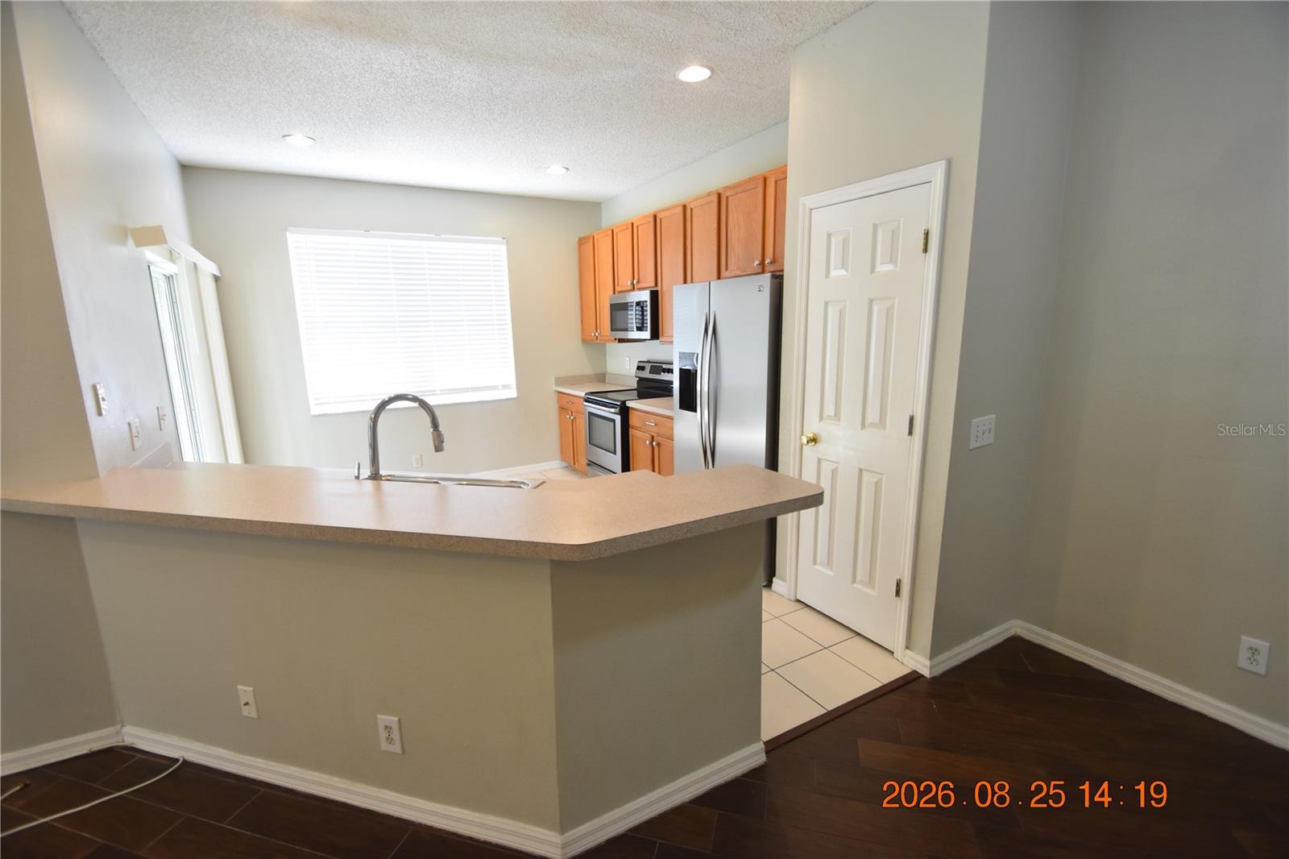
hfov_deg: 100.4
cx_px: 644
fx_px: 537
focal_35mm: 15
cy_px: 430
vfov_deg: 77.3
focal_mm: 10
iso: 800
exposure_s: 1/60
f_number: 4
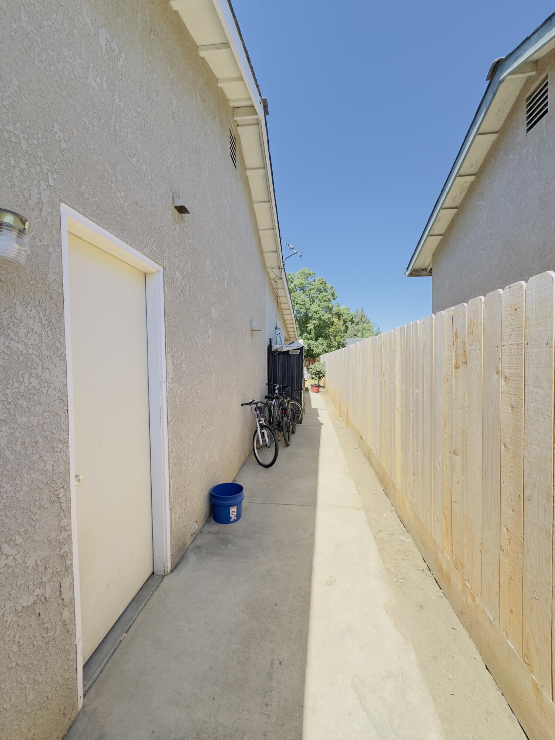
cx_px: 278
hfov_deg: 85.7
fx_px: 299
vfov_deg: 102.1
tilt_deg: -1.4
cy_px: 370
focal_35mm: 14
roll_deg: +1.3
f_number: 2.2
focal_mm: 2.22
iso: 50
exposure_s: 1/889
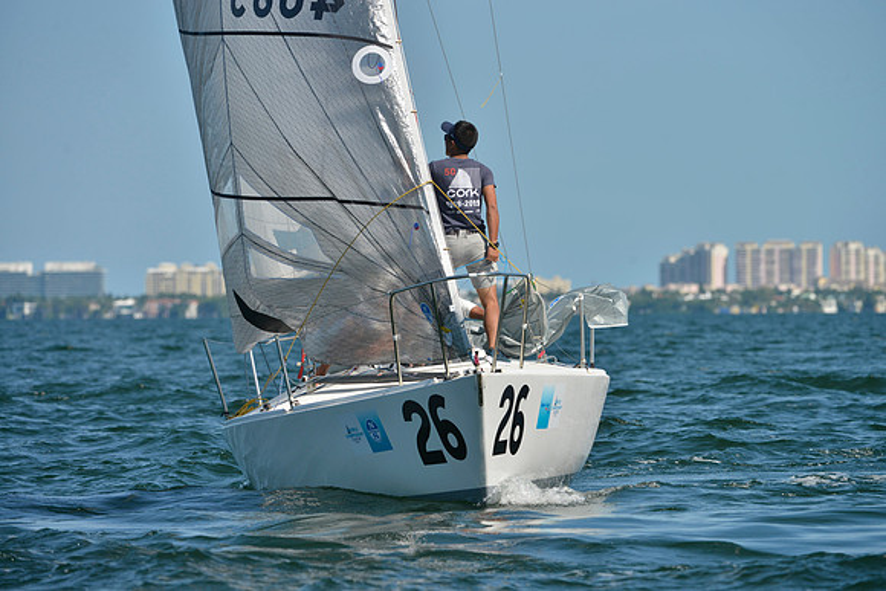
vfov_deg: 4.6
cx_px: 443
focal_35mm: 300
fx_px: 7385
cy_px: 296
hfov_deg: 6.9
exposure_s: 1/1000
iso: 200
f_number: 7.1
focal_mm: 300
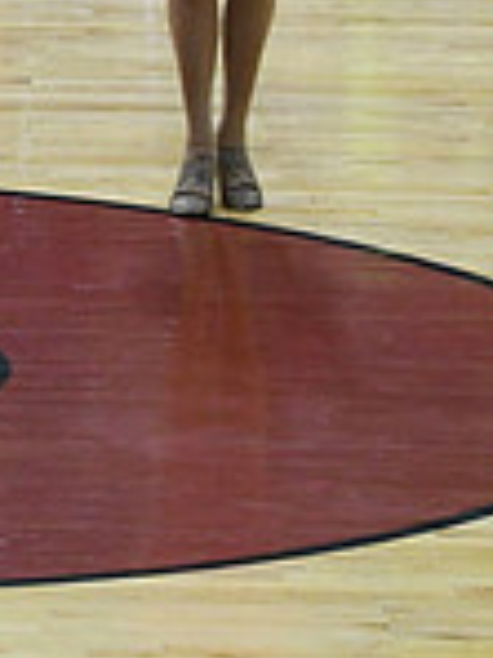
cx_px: -786
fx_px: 9229
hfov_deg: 3.0
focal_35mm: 486
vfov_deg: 4.1
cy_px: -100
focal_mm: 86
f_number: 4
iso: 5000
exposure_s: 1/500
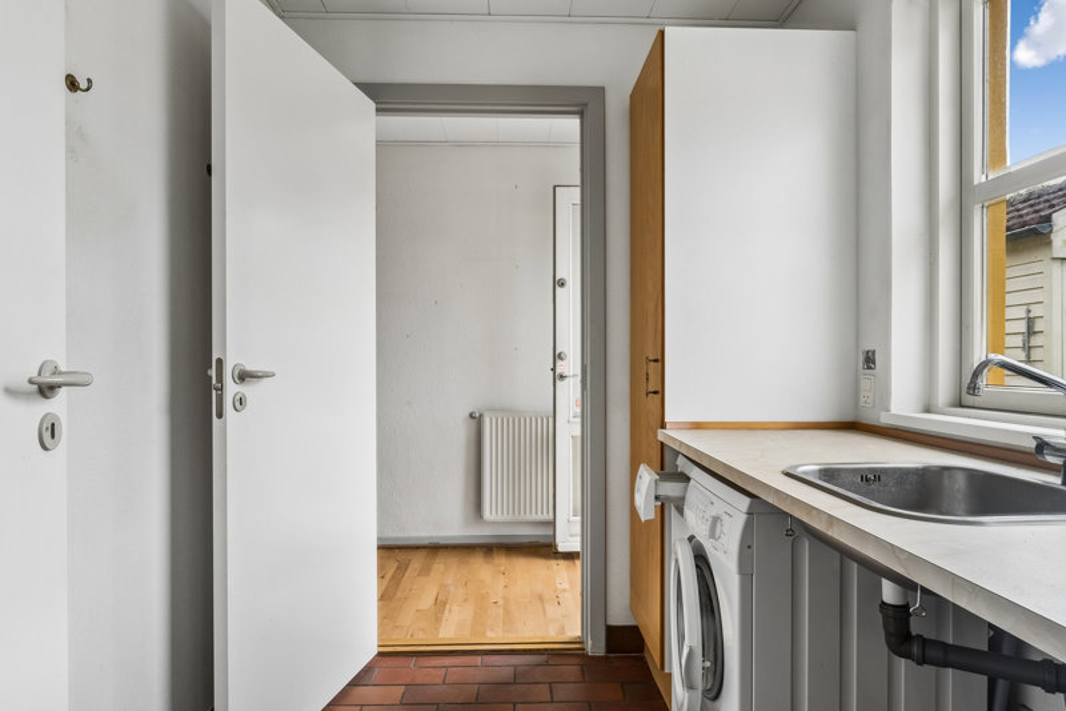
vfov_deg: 57.8
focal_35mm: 22
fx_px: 644
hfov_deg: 79.2
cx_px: 533
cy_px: 356
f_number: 8
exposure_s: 1/8
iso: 200
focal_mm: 14.5
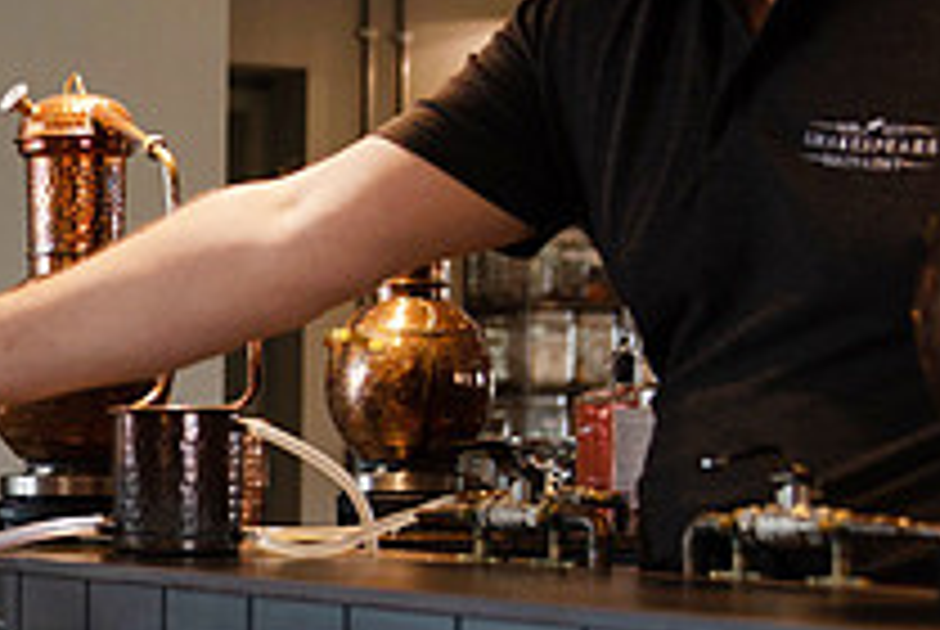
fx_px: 2536
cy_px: 569
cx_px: -81
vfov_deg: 14.0
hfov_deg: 20.1
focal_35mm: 97
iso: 400
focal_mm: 35
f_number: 2.8
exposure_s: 1/250
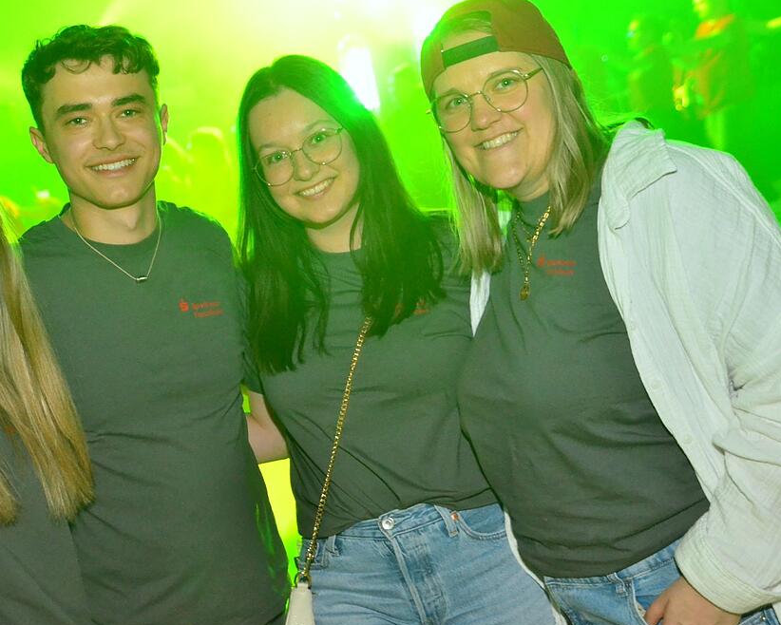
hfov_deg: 29.1
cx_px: 270
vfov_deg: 23.6
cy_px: 309
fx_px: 1494
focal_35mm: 65
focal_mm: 35
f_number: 5.6
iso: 3200
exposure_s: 1/25
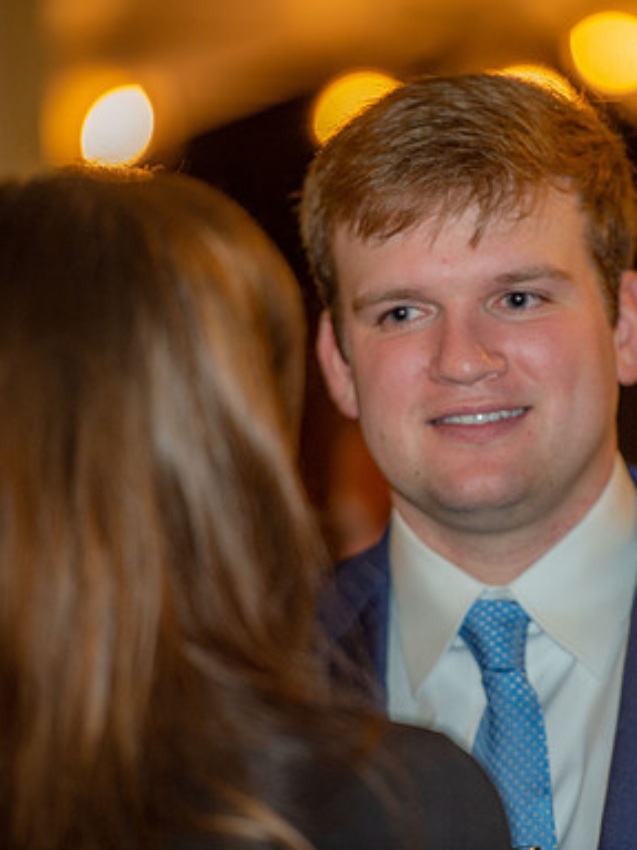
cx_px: 568
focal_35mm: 291
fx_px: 7144
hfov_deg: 5.1
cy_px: 424
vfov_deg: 6.8
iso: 1250
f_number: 2.8
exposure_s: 1/100
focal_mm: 200
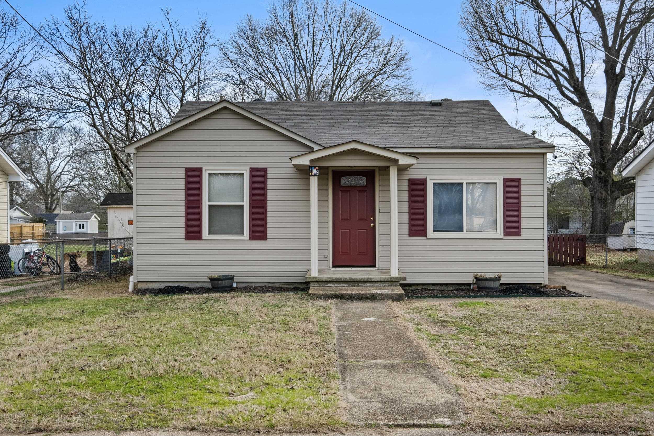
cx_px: 327
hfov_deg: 57.2
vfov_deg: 40.0
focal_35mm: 33
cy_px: 218
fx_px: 599
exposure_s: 1/80
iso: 200
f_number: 8
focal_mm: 21.9
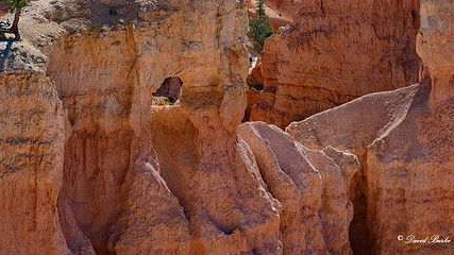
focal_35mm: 192
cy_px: 71
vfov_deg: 6.3
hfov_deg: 11.2
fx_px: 2311
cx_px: 187
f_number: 11
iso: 100
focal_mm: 135
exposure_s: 1/100
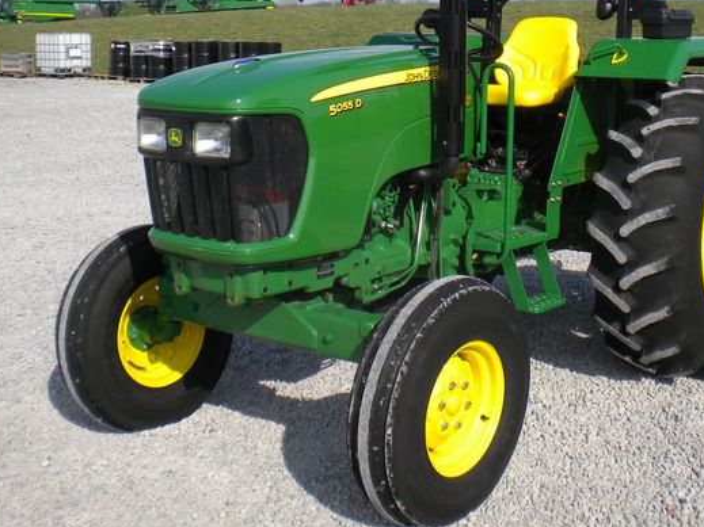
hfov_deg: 35.3
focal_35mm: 54
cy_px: 135
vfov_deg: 26.7
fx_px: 1098
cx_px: 458
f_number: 4.6
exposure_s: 1/900
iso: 80
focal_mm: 6.3
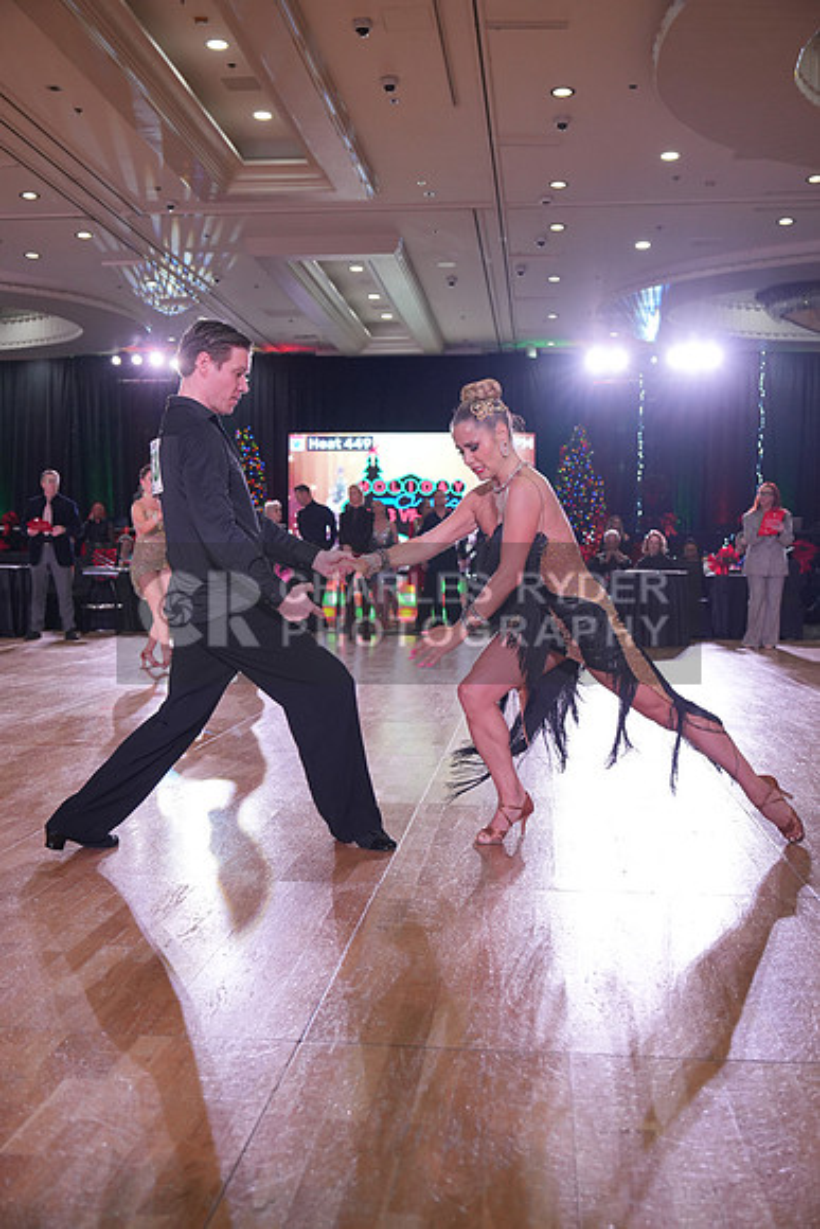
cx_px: 410
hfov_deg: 36.0
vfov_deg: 51.9
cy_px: 614
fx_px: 1263
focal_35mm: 37
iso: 1600
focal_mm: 37
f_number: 4
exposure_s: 1/500
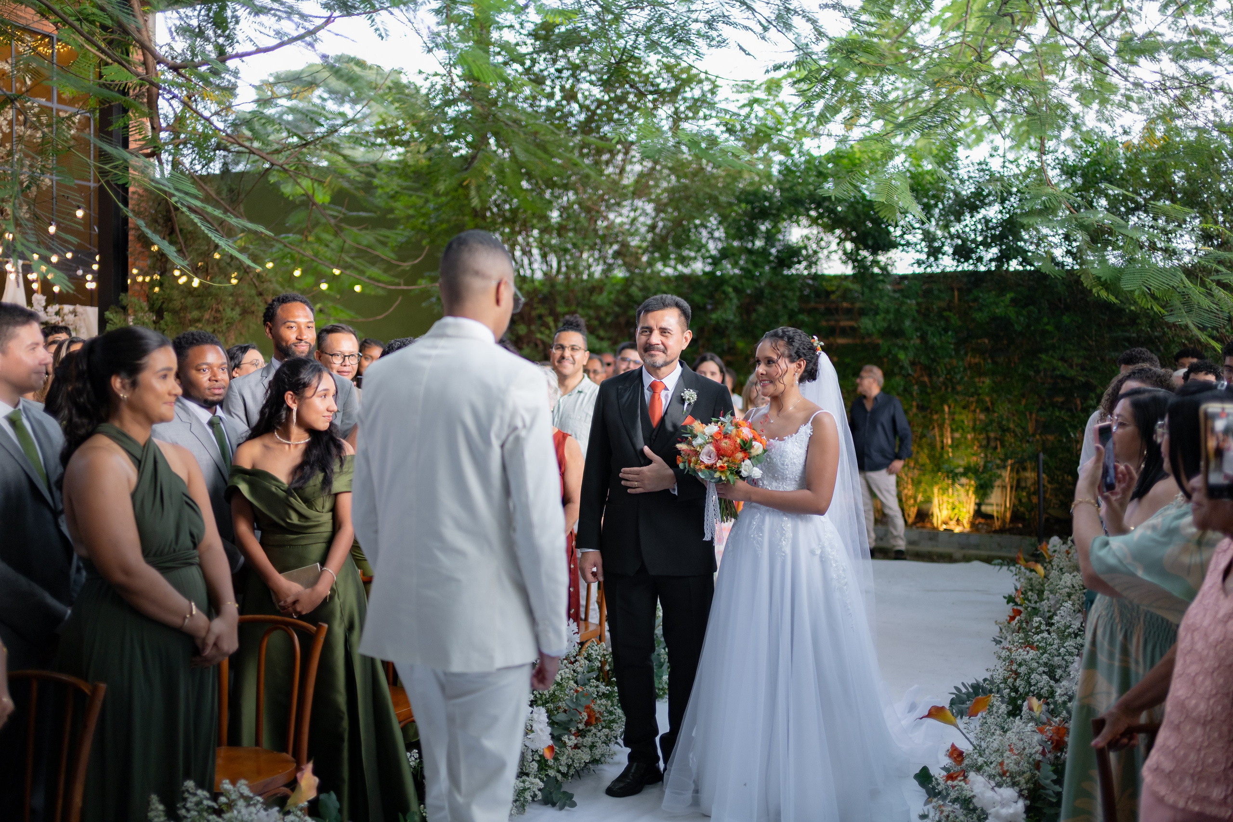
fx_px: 1199
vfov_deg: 37.9
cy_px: 411
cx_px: 616
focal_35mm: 35
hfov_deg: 54.4
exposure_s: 1/500
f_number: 1.4
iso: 640
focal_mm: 35
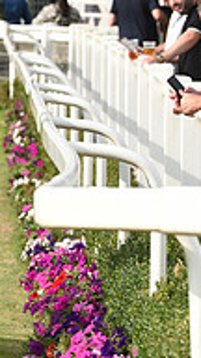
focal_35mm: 380
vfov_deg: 5.7
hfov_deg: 3.2
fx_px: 3601
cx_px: -298
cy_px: 77
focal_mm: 120
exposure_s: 1/3200
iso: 640
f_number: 5
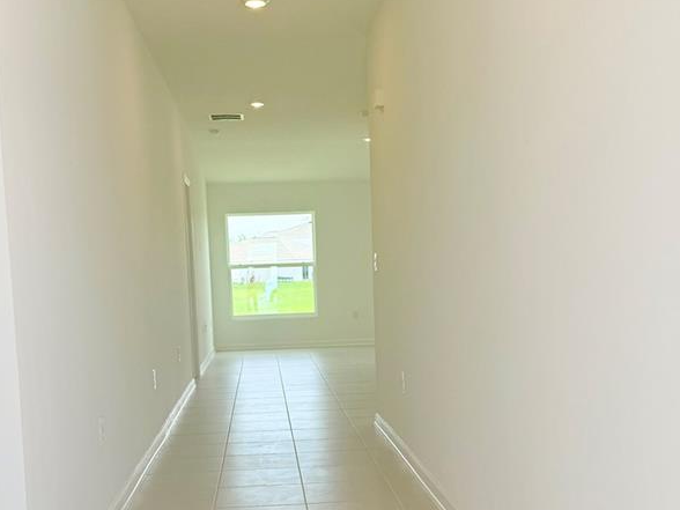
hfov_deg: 38.9
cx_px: 331
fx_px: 963
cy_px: 353
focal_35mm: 49
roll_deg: +3.4
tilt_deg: -5.6
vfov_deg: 29.4
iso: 80
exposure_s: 1/622
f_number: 1.78
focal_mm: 6.76
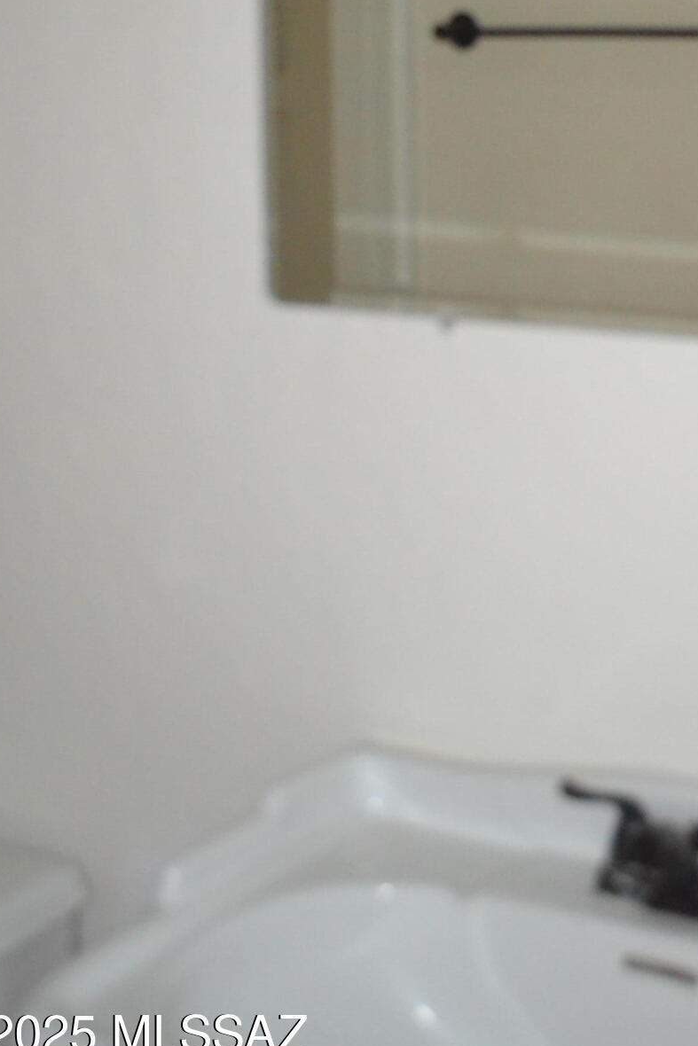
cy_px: 229
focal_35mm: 61
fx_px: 1773
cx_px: 536
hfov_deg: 22.0
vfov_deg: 32.1
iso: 2800
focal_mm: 24
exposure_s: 1/60
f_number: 4
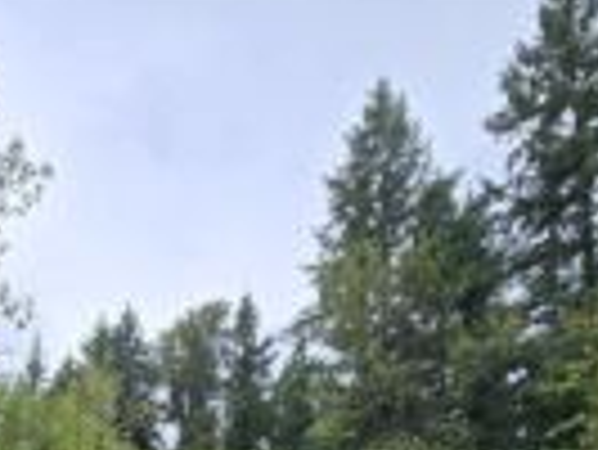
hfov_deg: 43.0
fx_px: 674
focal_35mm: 39
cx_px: 40
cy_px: 644
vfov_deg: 27.6
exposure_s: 1/566
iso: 50
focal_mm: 2.2
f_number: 2.2
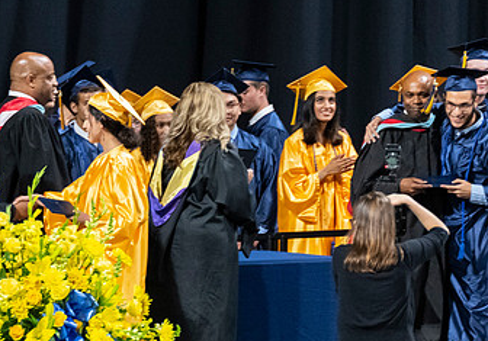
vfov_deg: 2.4
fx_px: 8258
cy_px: 216
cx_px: 486
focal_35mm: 600
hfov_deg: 3.4
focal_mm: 200
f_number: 4
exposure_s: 1/200
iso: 2000
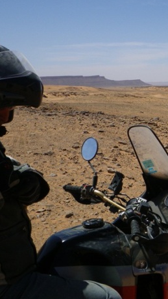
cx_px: 203
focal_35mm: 53
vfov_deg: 39.0
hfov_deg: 21.1
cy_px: 119
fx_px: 419
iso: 64
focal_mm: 5
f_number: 4.2
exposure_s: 1/1000
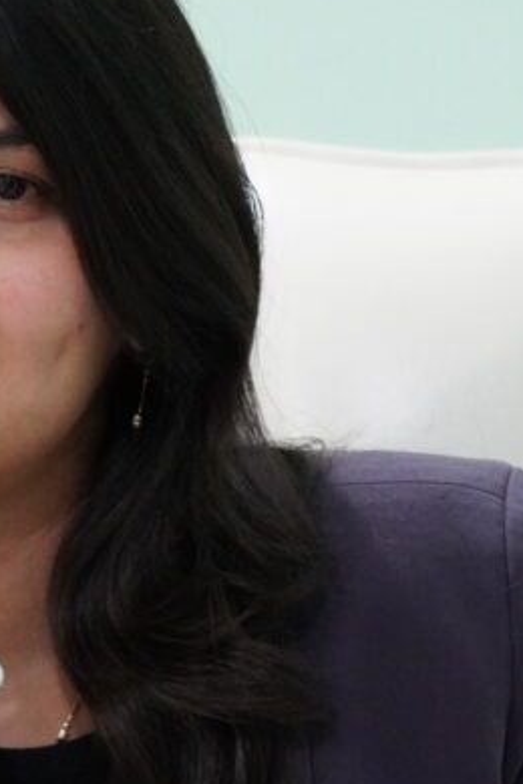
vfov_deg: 6.7
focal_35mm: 307
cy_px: 858
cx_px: 134
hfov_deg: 4.5
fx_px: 6690
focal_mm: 78
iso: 6400
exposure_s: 1/60
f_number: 5
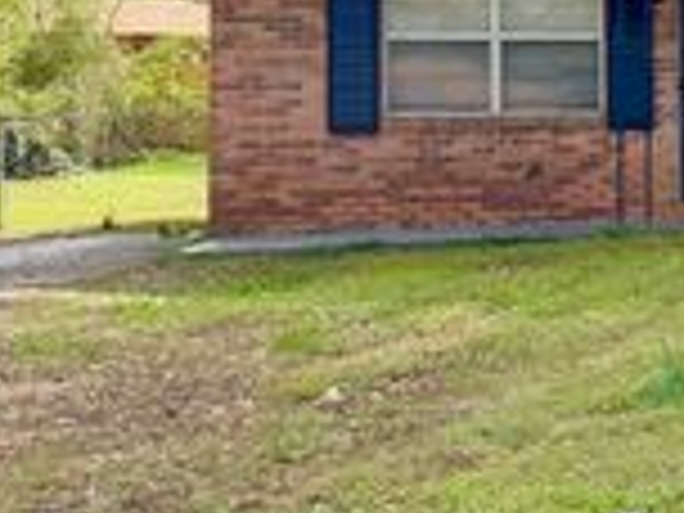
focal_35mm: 79
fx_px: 1561
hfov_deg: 21.9
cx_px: 922
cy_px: 101
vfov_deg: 18.5
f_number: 1.78
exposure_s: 1/2604
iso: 80
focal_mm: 6.76
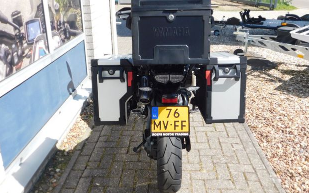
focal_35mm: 33
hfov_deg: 58.2
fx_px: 278
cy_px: 80
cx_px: 159
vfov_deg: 38.2
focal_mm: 5.3
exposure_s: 1/640
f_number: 3.2
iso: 125
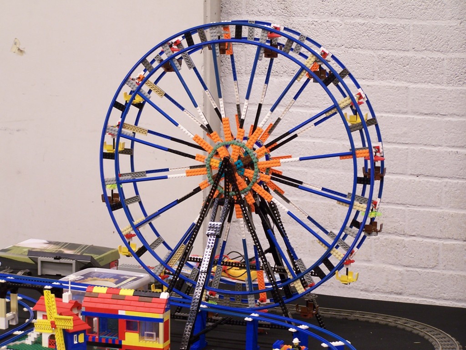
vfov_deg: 12.7
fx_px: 1575
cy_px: 175
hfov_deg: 16.8
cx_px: 233
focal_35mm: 117
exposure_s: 1/3
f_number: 3.2
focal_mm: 19.4
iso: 80
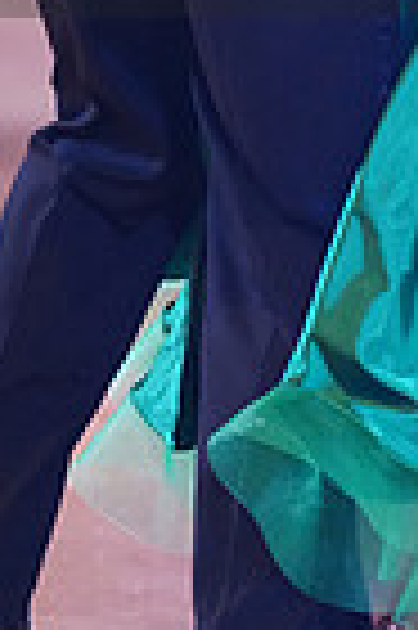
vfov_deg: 3.6
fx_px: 9986
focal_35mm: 572
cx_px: 470
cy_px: -130
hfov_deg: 2.4
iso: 5000
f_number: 2.8
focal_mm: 138
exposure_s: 1/500
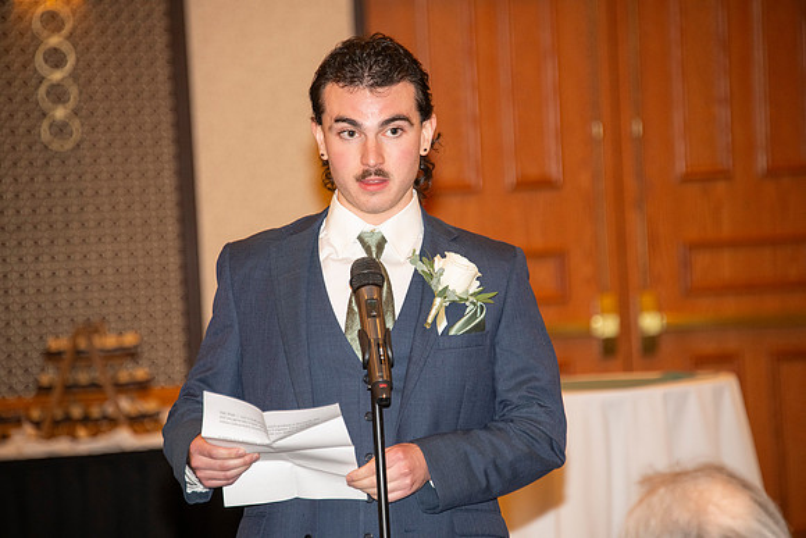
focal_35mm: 230
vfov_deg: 6.0
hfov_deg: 8.9
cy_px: 269
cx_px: 403
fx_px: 5150
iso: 2000
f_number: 5.6
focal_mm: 230
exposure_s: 1/60
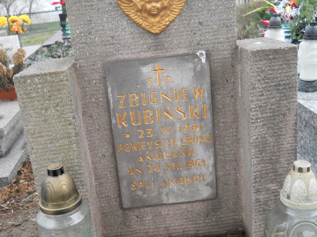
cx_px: 158
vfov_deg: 35.1
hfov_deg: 45.8
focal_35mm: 41
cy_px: 118
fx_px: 375
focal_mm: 6.72
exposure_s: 1/125
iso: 400
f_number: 3.1
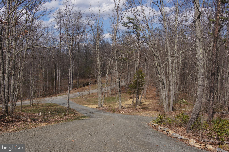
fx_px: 286
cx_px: 114
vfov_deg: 29.8
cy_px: 76
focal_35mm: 45
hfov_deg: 43.7
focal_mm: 30
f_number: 14
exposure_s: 1/125
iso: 100
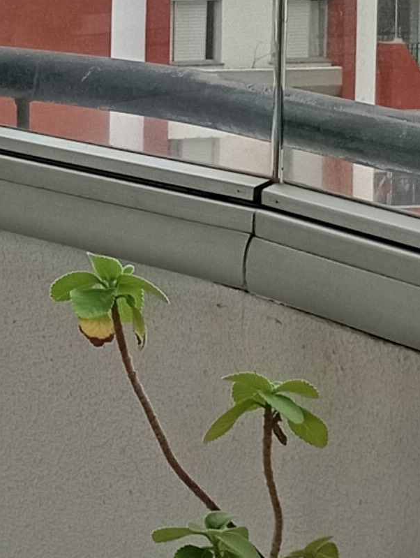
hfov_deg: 10.1
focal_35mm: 143
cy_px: -146
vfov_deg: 13.3
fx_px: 2307
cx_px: -224
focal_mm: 4.27
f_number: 1.8
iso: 100
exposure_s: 1/142
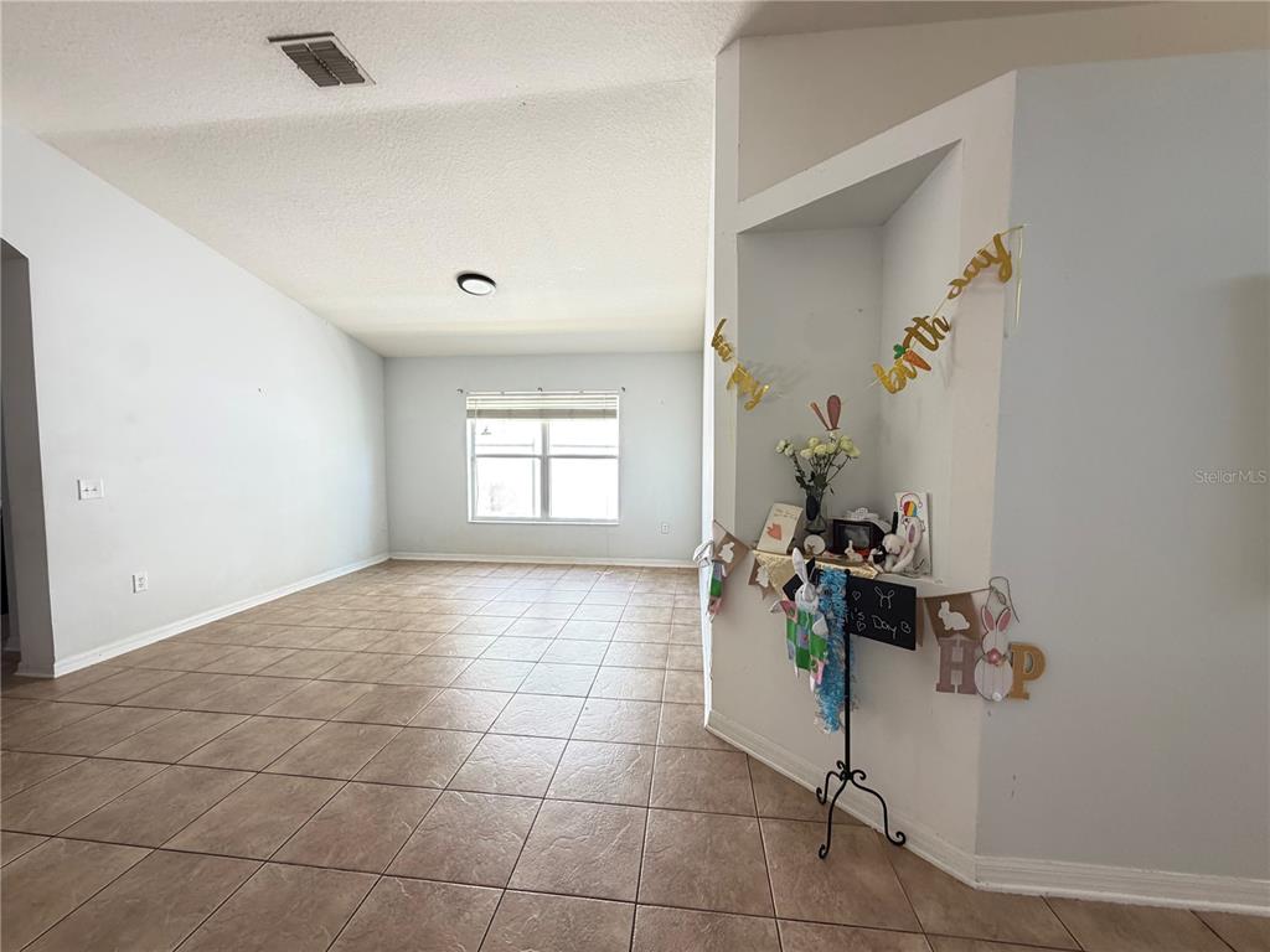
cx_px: 635
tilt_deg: -3.4
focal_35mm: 14
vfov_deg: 85.7
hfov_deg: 102.1
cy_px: 476
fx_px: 514
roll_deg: +0.1
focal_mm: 2.22
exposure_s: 1/73
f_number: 2.2
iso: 320
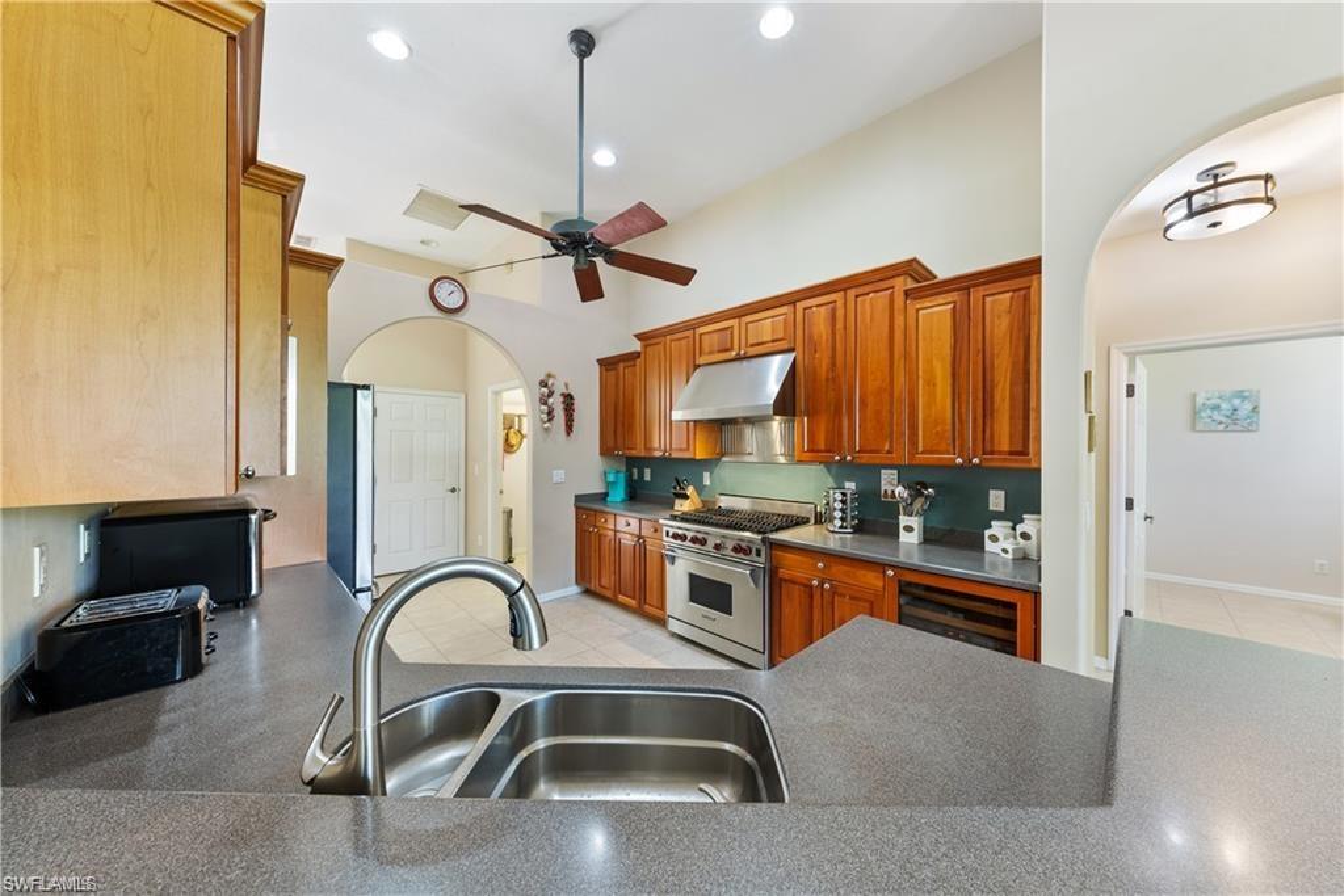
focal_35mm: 12
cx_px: 672
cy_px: 448
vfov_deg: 90.0
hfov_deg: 112.6
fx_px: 448
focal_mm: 12
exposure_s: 1.3
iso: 200
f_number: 9
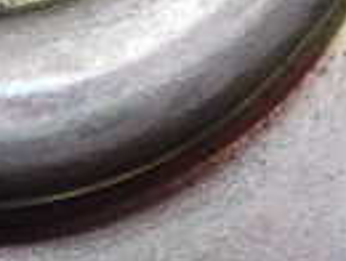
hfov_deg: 14.1
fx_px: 1382
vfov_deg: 10.6
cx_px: 21
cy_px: 314
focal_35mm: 138
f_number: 2.3
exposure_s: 1/125
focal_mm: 5.4
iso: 500
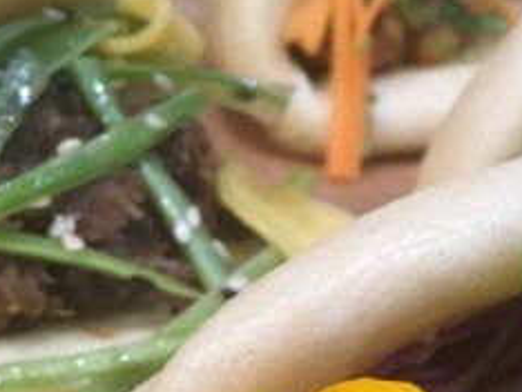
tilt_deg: -30.3
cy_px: 488
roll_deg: -6.6
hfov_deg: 19.3
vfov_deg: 15.0
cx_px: 649
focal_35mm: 95
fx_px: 1434
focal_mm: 4.15
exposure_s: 1/33
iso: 125
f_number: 2.2
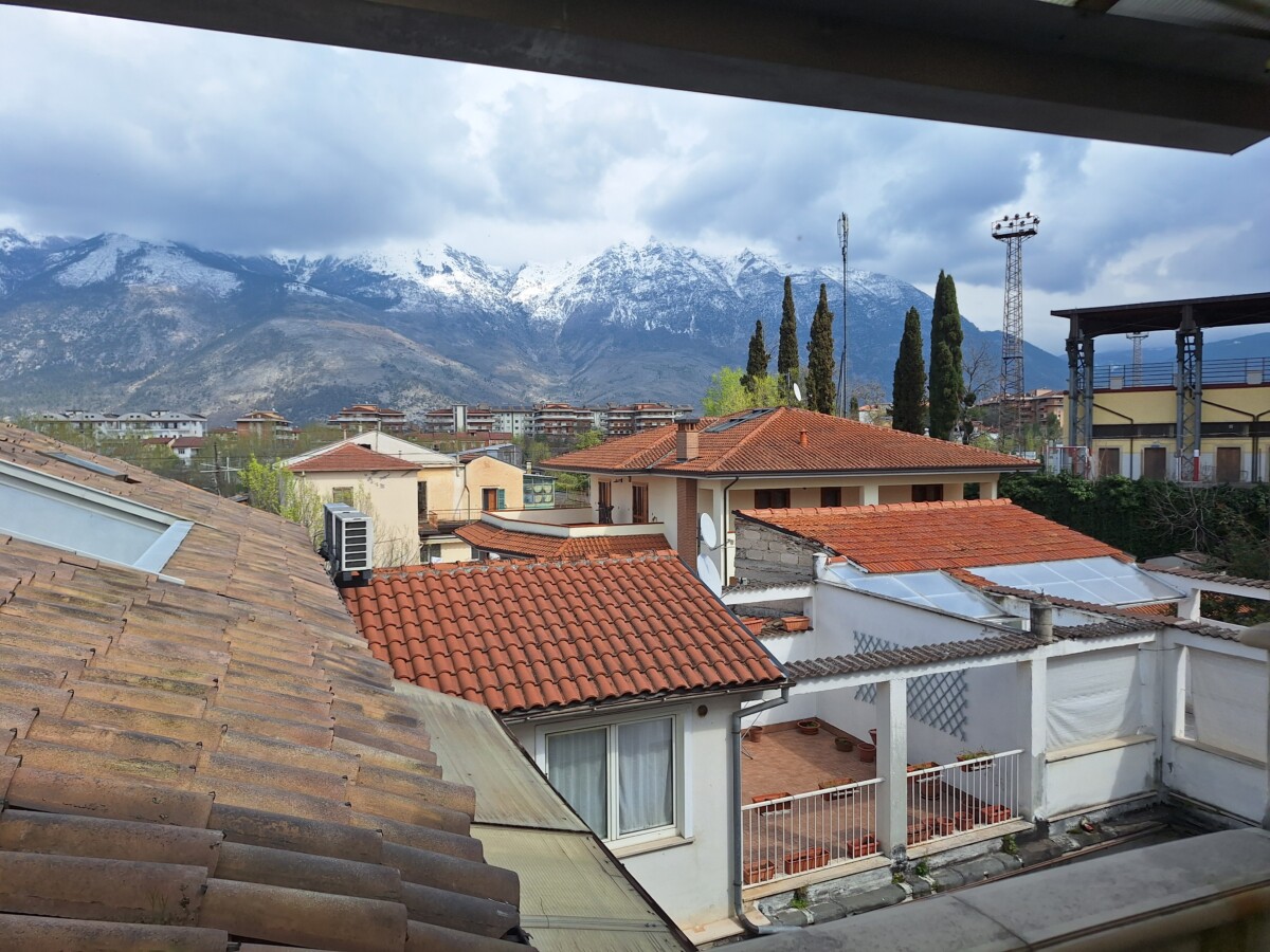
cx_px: 635
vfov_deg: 58.9
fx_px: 844
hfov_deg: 73.9
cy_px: 476
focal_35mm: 23
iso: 40
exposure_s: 1/3937
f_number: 1.8
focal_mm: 5.54
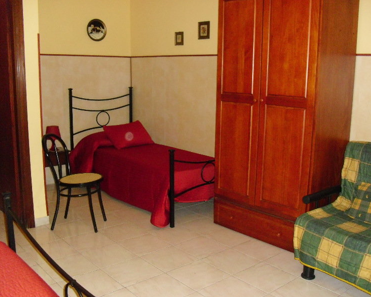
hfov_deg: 47.9
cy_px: 148
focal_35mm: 38
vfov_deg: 39.2
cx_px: 198
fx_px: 417
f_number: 3.1
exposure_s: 1/60
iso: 400
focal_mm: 6.3
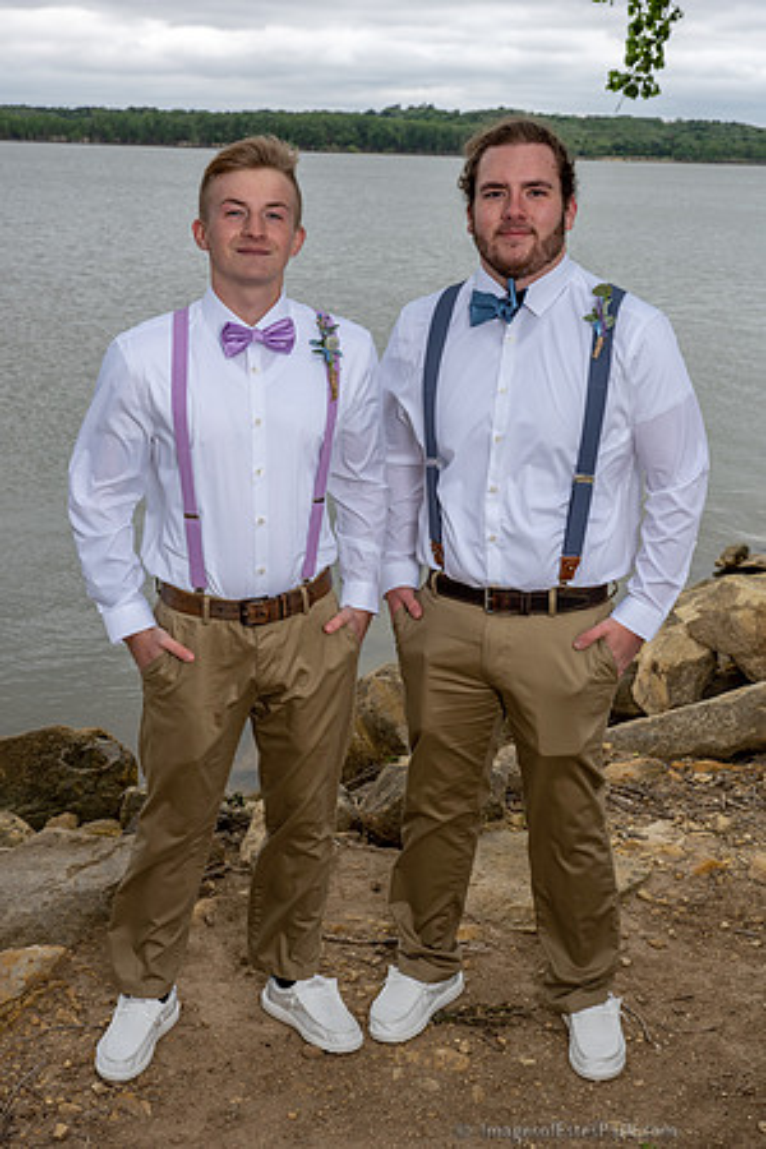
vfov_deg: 48.5
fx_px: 1277
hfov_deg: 33.4
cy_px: 574
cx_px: 383
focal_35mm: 40
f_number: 7.1
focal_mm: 40
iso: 100
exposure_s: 1/200
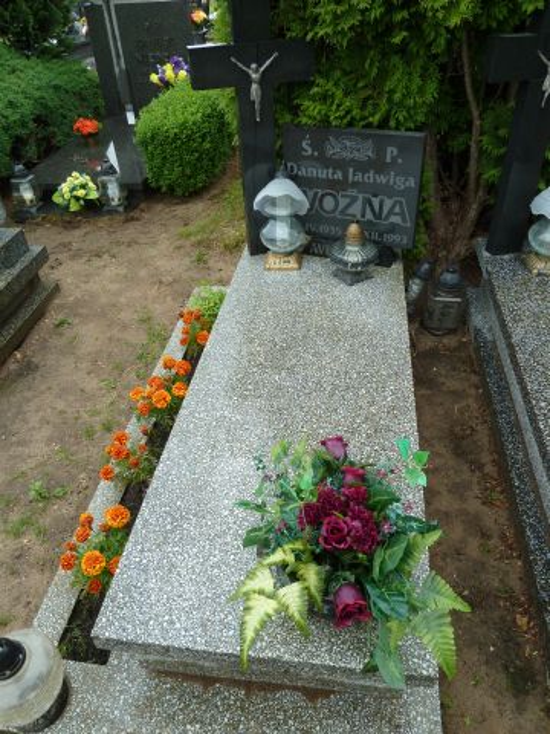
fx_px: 530
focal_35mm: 25
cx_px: 275
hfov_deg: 54.9
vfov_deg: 69.4
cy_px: 367
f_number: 3.3
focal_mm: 4.1
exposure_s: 1/100
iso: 80
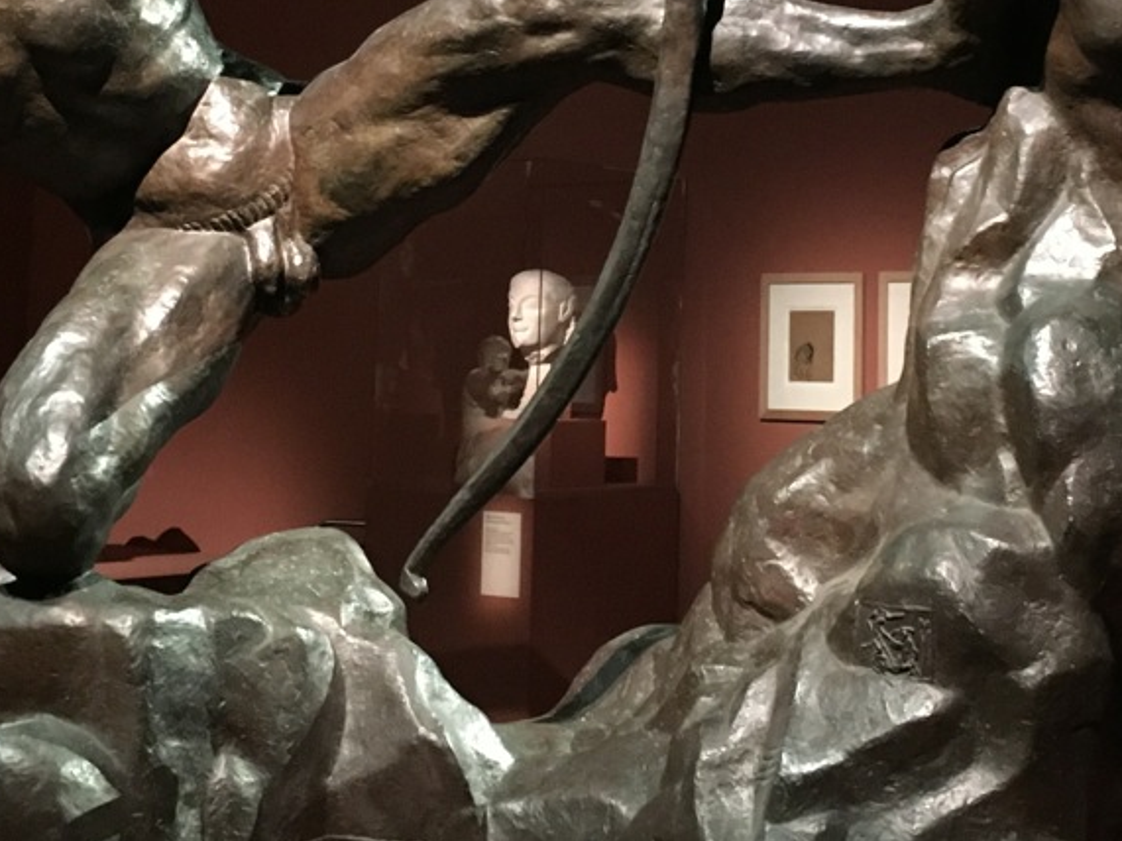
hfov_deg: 29.8
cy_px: 63
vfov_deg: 22.0
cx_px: 666
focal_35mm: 65
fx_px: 2106
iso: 400
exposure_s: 1/17
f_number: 2.2
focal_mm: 4.15
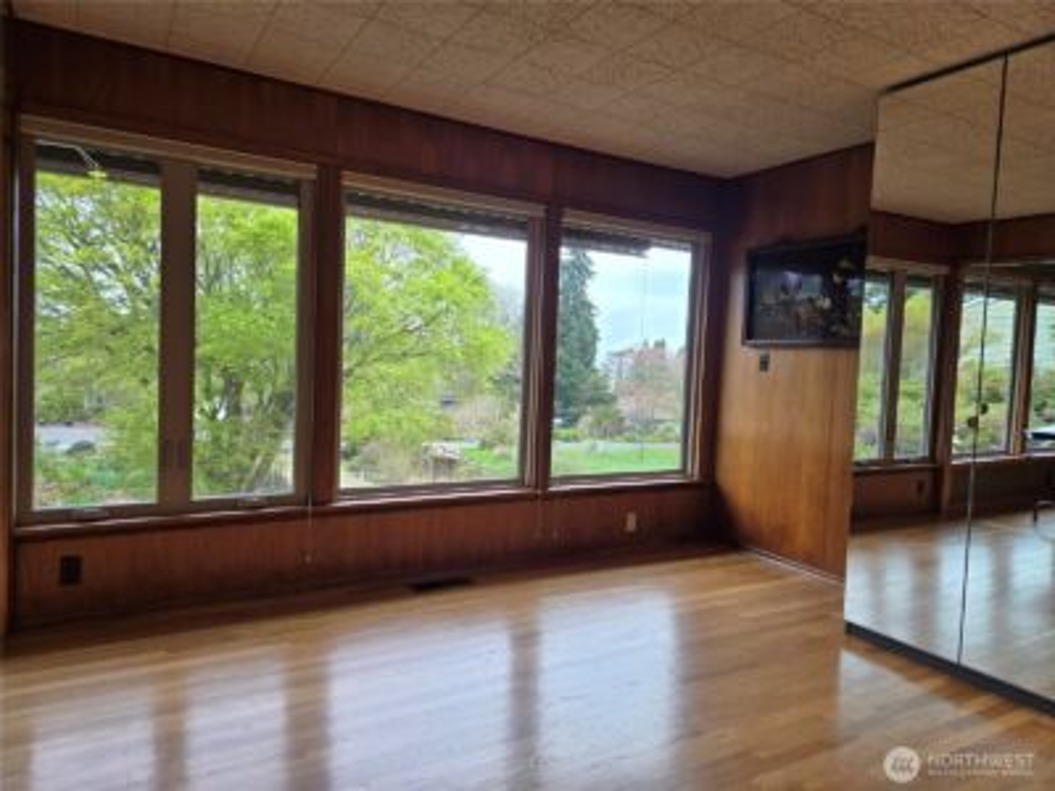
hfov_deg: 73.9
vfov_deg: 58.9
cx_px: 528
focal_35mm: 23
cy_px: 396
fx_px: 701
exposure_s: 1/180
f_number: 1.8
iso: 40
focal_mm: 5.4
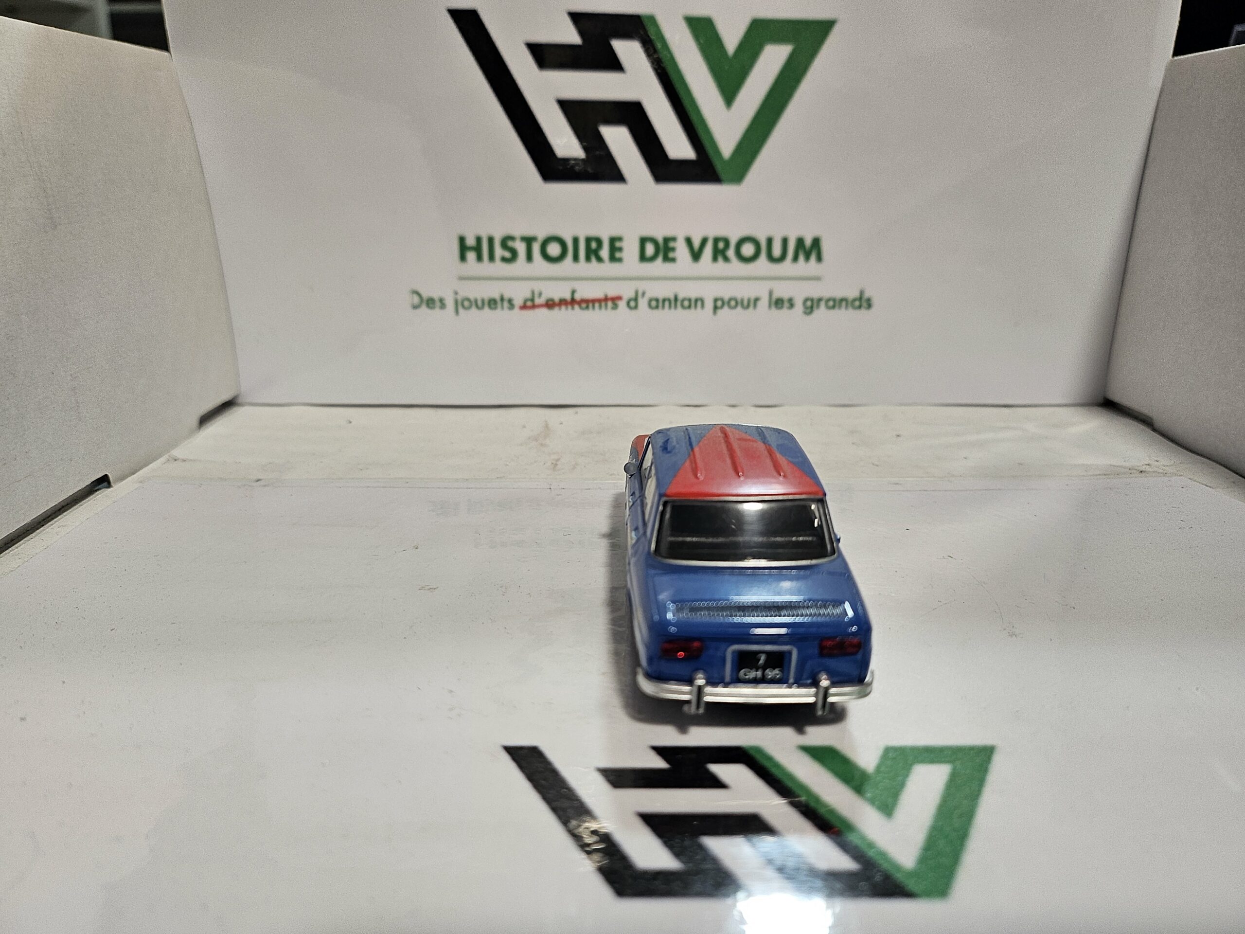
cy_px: 467
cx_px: 622
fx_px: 863
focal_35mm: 24
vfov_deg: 56.8
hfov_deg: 71.6
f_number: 1.8
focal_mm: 5
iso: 100
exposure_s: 1/100
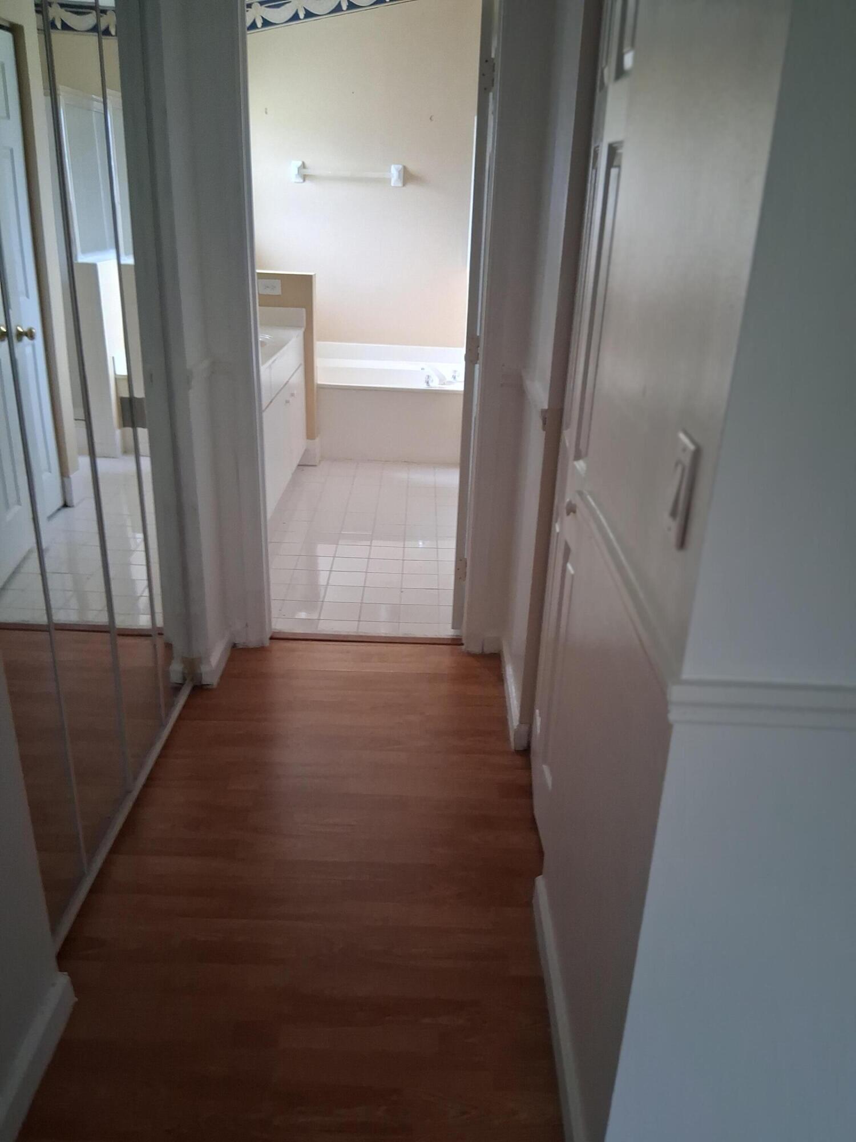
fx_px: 857
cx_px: 428
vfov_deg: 67.3
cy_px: 571
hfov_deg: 53.1
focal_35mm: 26
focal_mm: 3.98
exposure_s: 1/200
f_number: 1.8
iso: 320
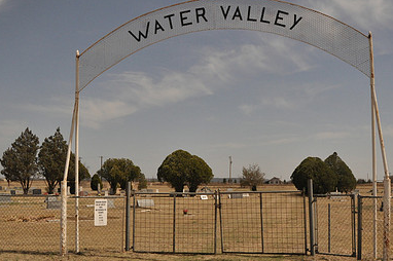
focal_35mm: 41
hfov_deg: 47.3
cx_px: 228
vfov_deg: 32.3
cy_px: 171
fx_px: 447
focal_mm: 18
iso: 800
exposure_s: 1/640
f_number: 13
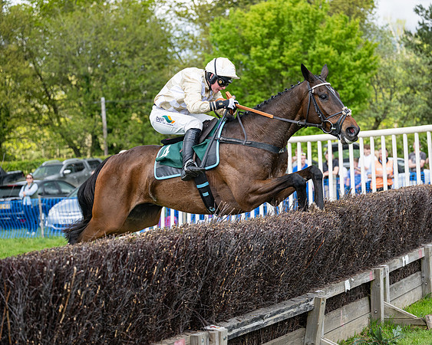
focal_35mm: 79
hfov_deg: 24.2
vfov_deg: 19.4
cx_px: 220
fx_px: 1008
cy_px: 172
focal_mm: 70
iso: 400
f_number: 2.8
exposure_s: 1/2500
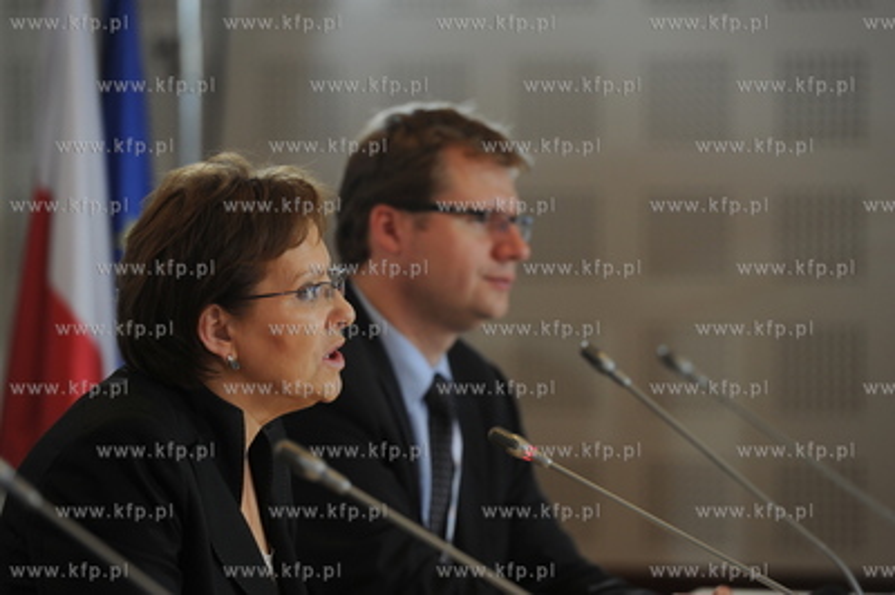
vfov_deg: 6.9
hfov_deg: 10.3
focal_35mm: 200
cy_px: 298
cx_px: 448
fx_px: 4968
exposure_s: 1/200
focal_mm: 200
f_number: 4
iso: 800
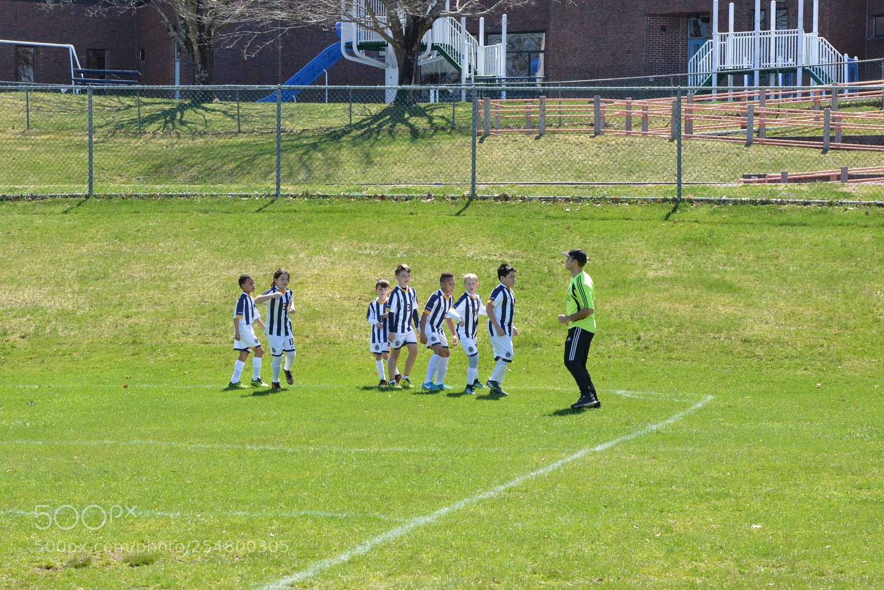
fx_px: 3069
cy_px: 295
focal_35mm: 125
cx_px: 442
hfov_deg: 16.4
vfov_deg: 11.0
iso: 1000
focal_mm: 125
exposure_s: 1/200
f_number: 16
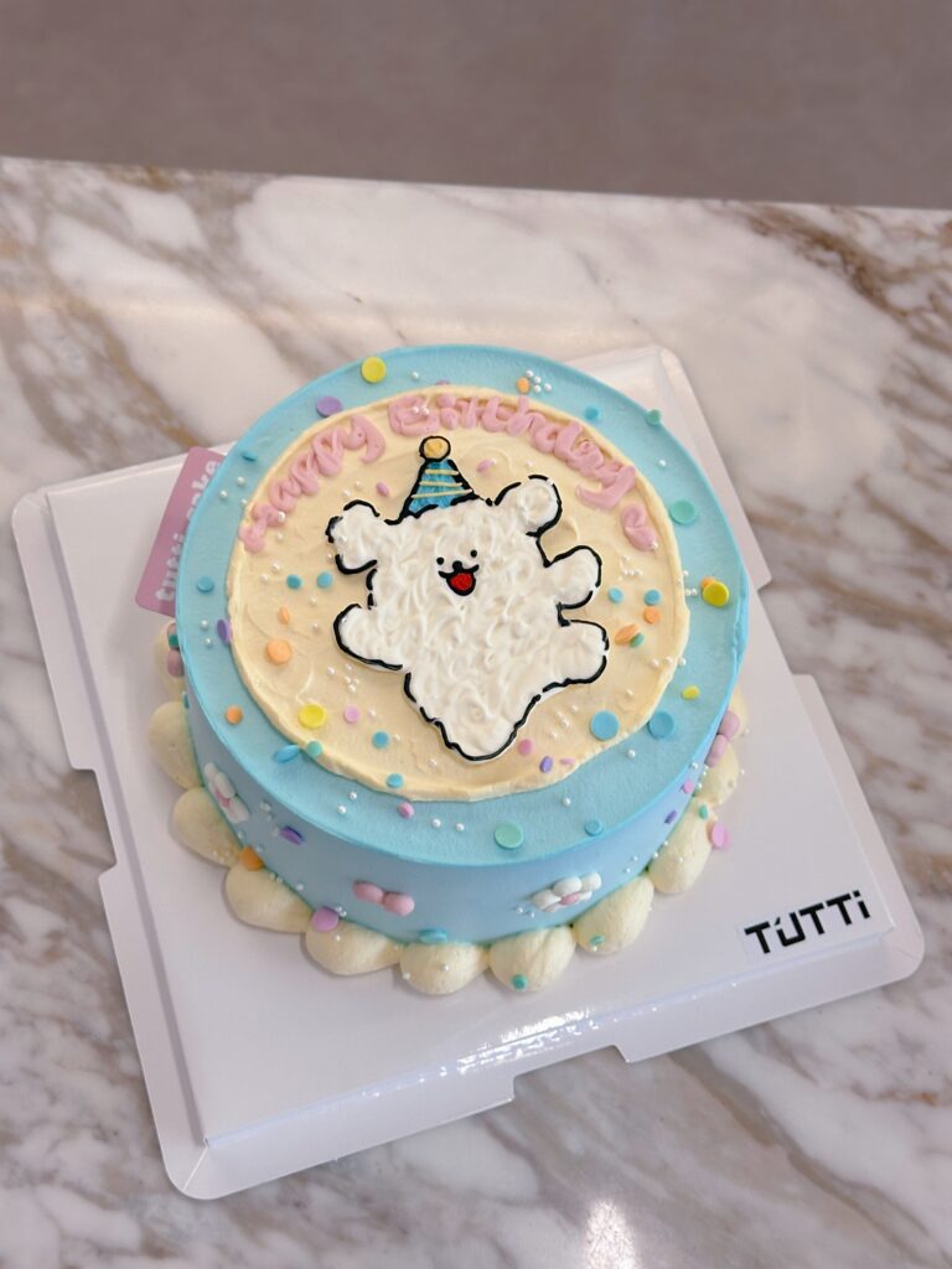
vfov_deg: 39.7
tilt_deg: -64.5
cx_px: 476
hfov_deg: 30.3
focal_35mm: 48
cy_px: 634
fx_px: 1760
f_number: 1.78
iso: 125
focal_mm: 6.86
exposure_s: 1/50
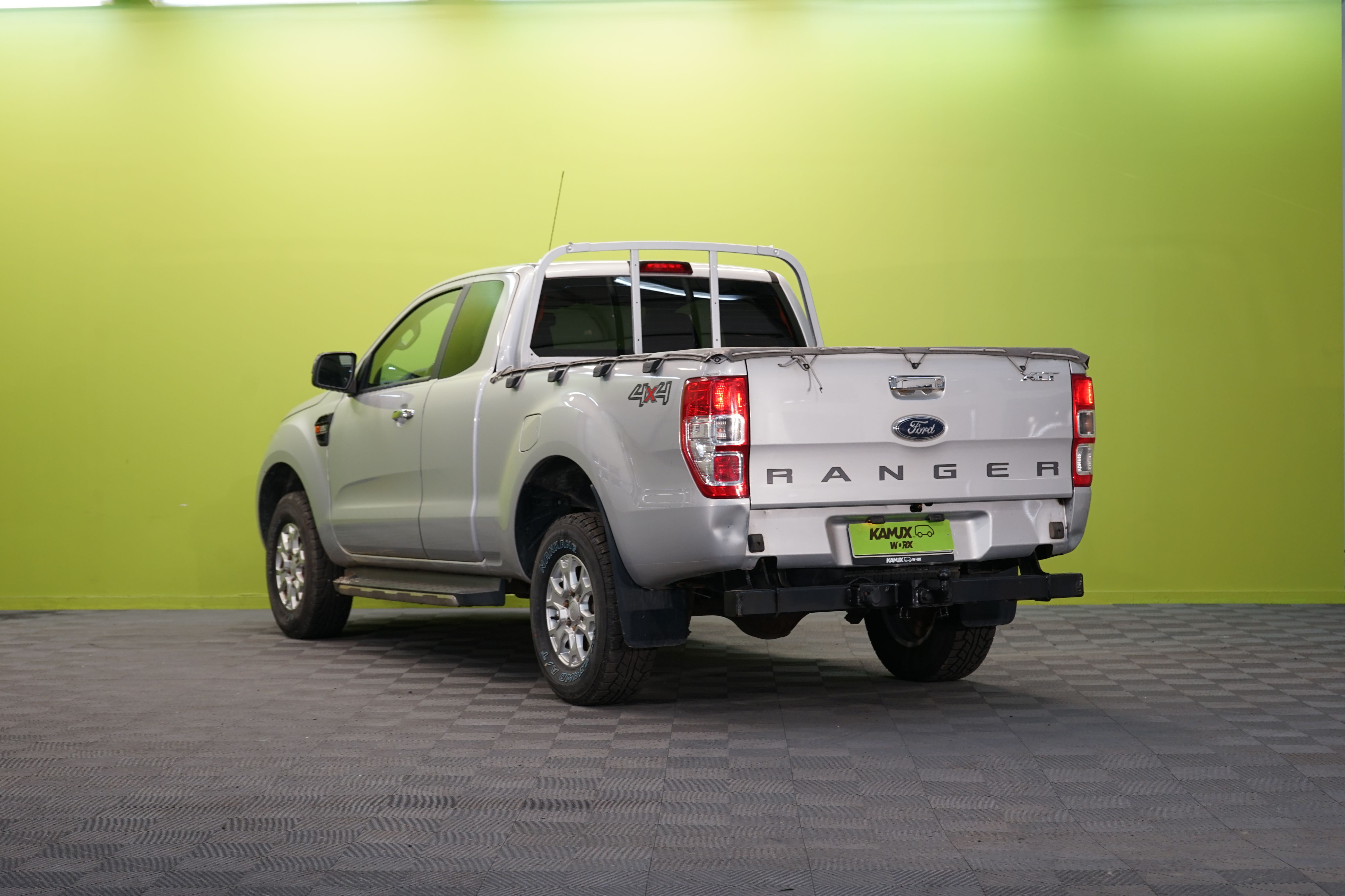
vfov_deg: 21.2
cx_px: 672
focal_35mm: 64
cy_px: 448
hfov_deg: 31.4
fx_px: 2391
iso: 400
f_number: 5.6
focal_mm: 64
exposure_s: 1/30
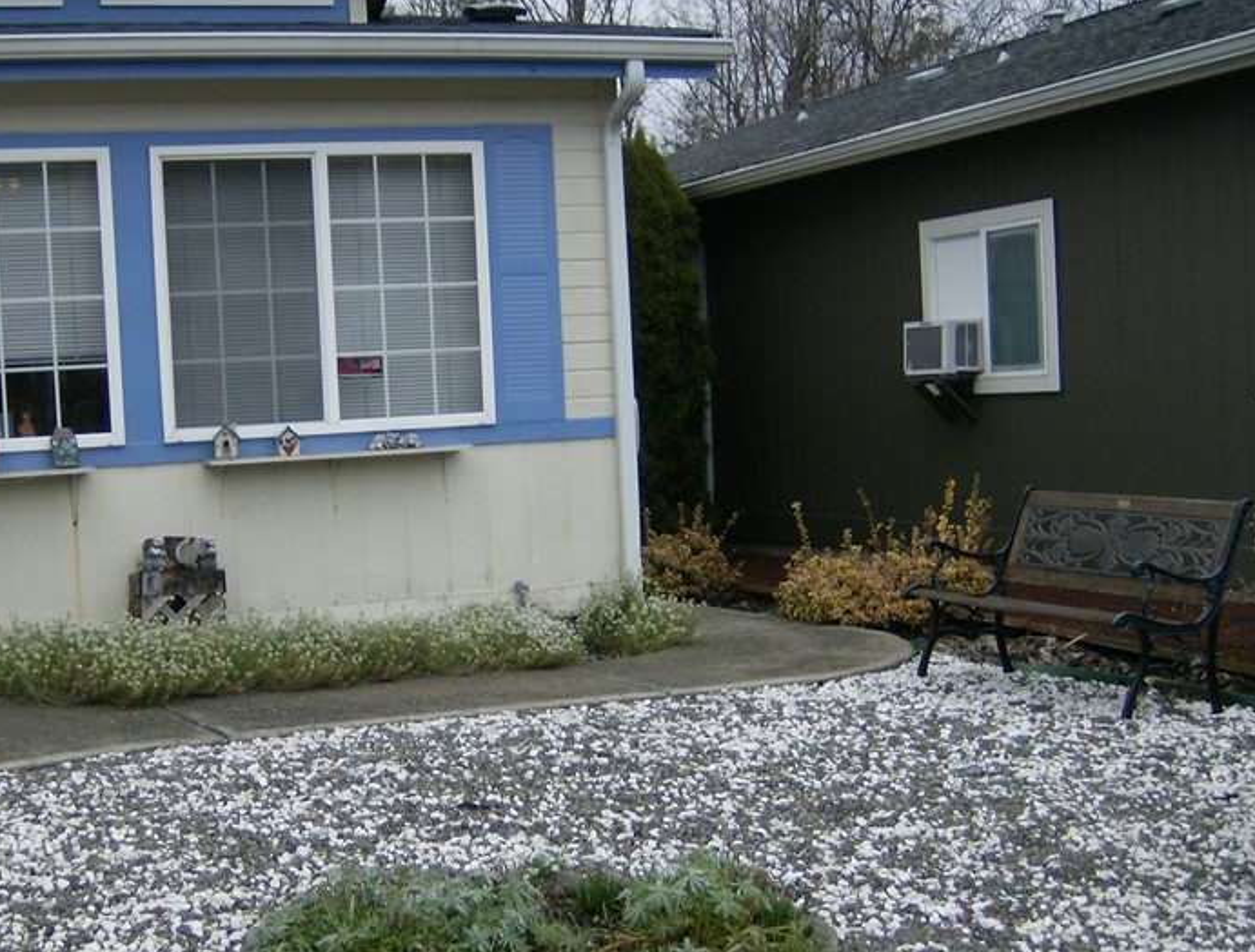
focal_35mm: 53
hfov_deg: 35.5
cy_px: 552
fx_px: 1929
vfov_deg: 27.7
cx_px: 380
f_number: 2.8
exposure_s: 1/399
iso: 100
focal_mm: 6
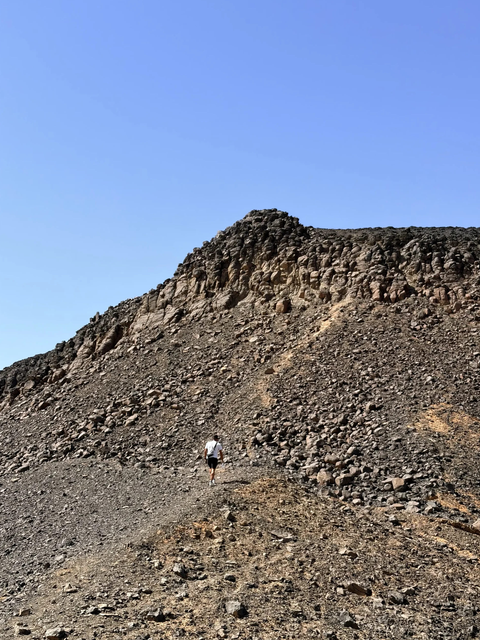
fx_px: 980
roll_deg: +1.0
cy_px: 319
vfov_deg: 36.2
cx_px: 244
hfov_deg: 27.5
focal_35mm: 53
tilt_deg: +17.2
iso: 32
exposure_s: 1/2865
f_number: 1.6
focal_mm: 5.96
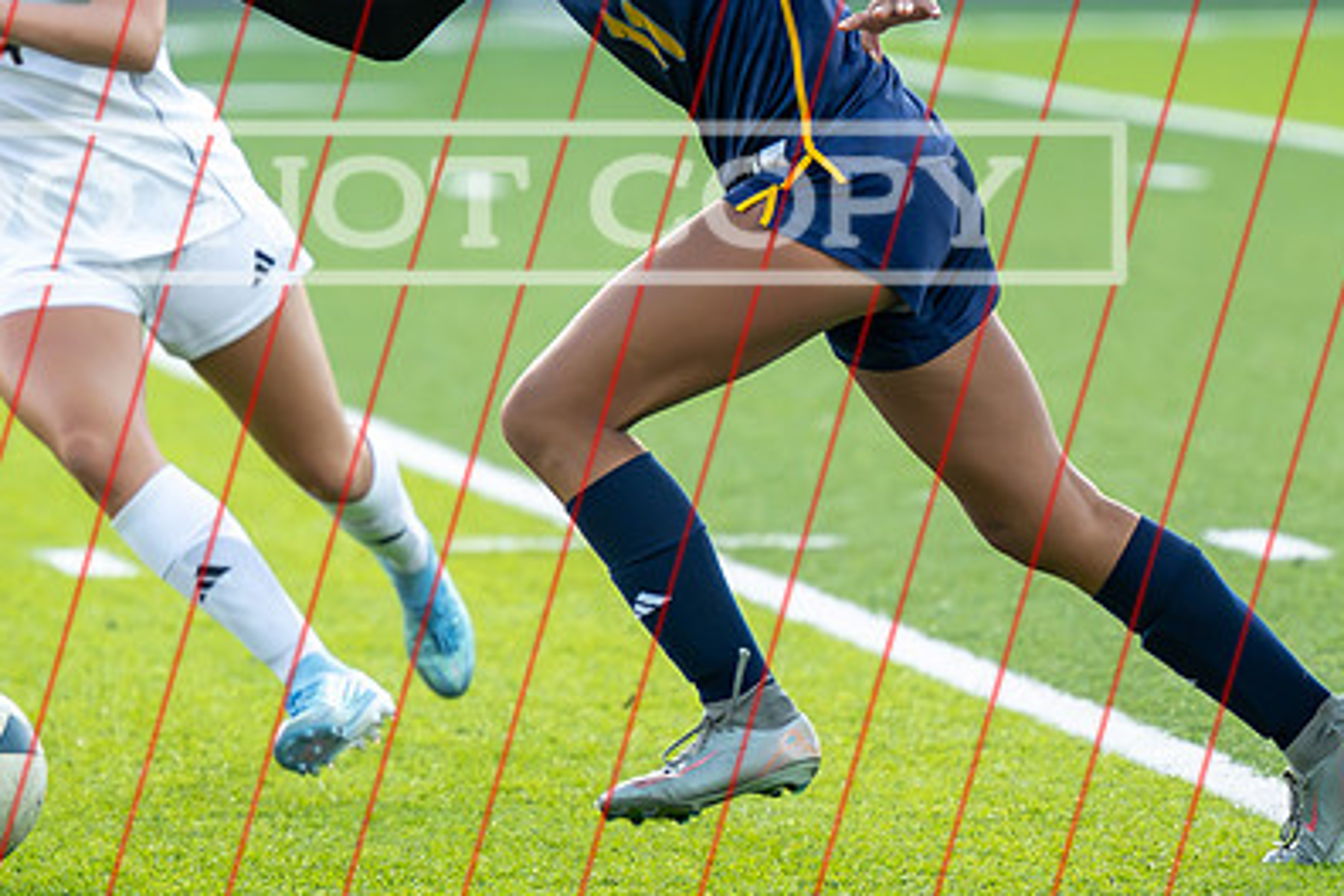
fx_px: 16052
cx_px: 655
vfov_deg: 3.2
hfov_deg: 4.8
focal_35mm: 430
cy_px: 268
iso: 5000
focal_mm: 200
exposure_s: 1/1600
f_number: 4
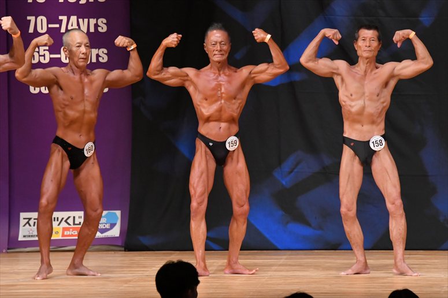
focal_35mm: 285
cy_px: 149
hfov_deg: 7.2
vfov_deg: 4.8
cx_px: 224
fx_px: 3545
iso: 5000
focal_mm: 190
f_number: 5.6
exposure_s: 1/400
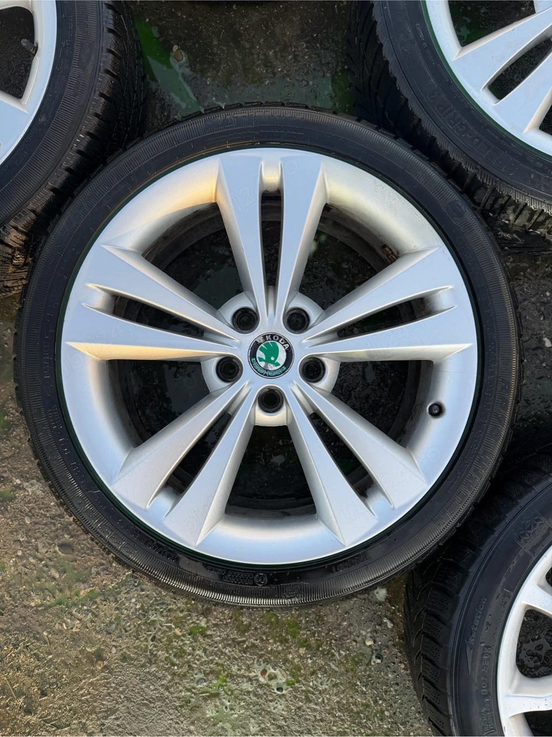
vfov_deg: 71.6
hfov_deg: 56.8
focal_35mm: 24
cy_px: 368
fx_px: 510
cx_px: 276
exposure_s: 1/708
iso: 80
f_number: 1.78
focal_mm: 6.76
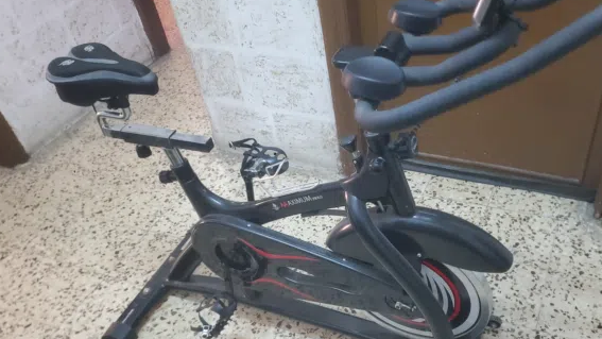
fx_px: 511
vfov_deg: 36.5
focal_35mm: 32
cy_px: 205
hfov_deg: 60.9
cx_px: 331
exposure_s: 1/50
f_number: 2.4
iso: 640
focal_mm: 4.3
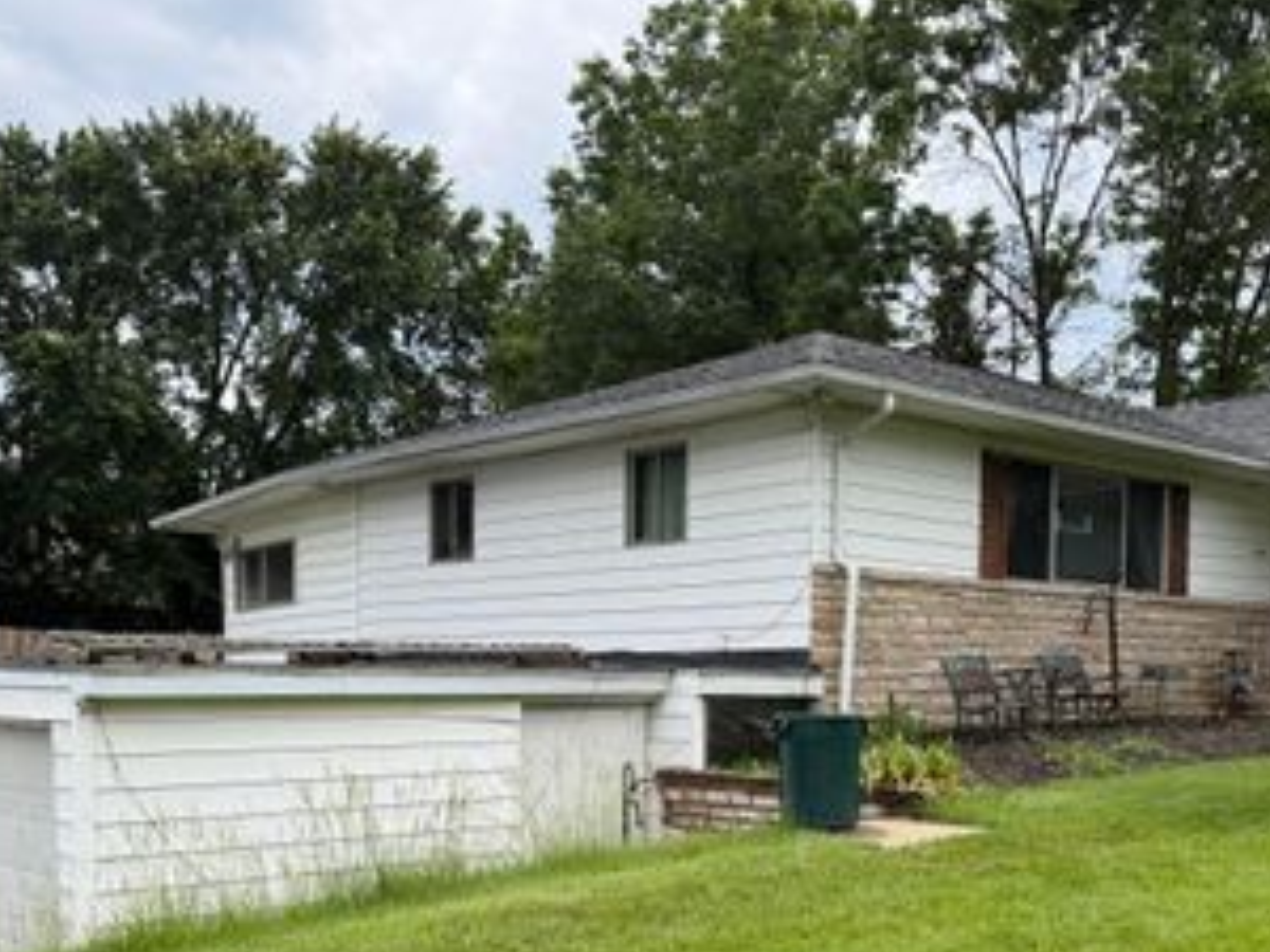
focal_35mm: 40
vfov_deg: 35.2
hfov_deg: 46.4
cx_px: 800
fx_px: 1468
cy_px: 717
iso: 125
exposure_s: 1/3425
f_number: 1.78
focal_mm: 6.76
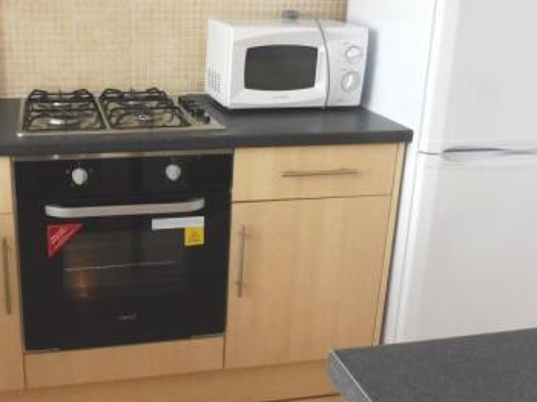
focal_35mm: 40
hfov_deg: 46.1
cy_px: 179
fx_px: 620
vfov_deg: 35.9
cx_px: 179
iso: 400
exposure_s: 1/30
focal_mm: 4.3
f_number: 5
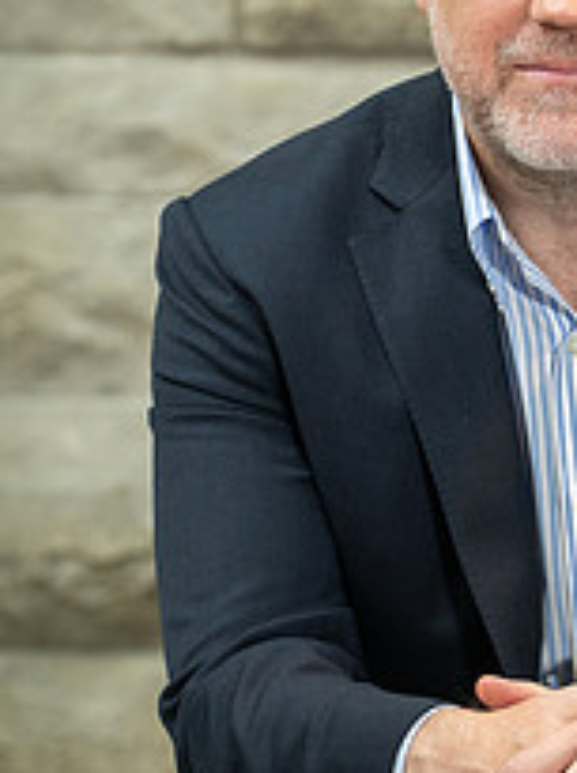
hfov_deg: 3.5
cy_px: 296
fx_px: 9453
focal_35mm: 424
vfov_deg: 4.7
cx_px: 341
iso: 1000
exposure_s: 1/160
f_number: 3.2
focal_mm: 130
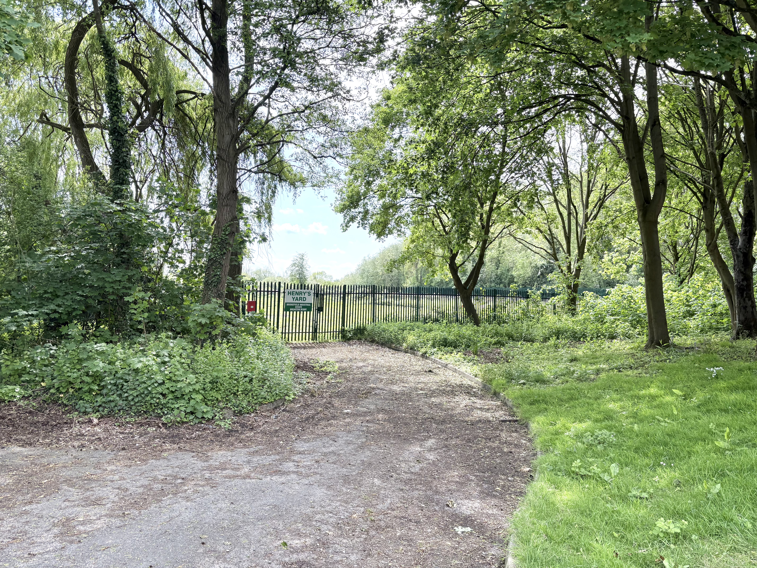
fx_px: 569
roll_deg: -2.5
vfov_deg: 53.1
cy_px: 284
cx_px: 378
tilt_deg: +2.2
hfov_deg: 67.3
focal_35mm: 26
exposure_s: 1/873
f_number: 1.6
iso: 64
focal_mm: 5.96
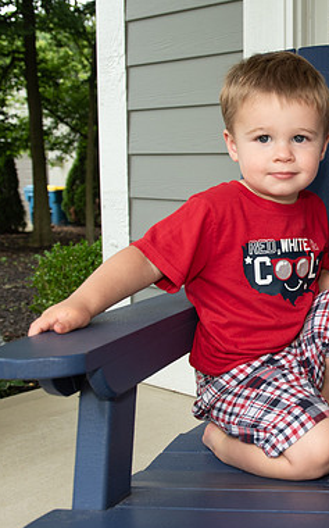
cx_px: 365
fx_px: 675
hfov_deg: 25.3
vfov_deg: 42.6
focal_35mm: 47
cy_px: 247
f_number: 5.6
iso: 400
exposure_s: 1/125
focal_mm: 26
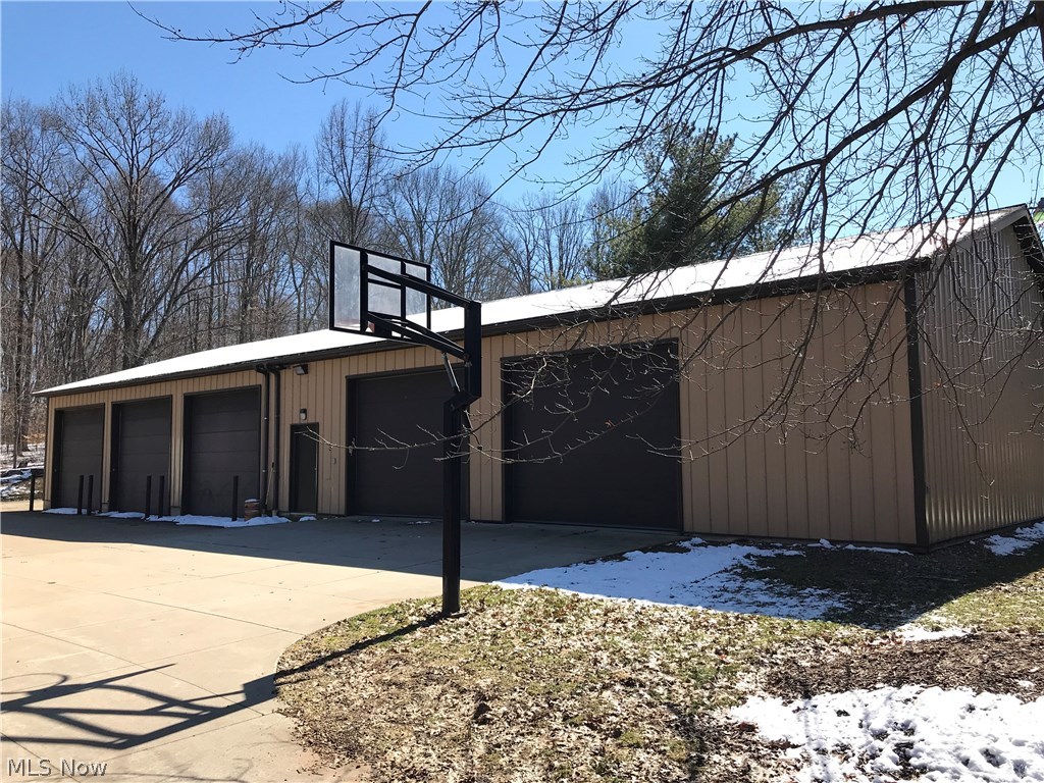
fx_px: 844
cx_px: 522
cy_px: 392
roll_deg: +0.2
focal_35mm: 28
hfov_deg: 63.4
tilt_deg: +5.0
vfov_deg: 49.7
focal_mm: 3.99
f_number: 1.8
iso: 20
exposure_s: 1/1473
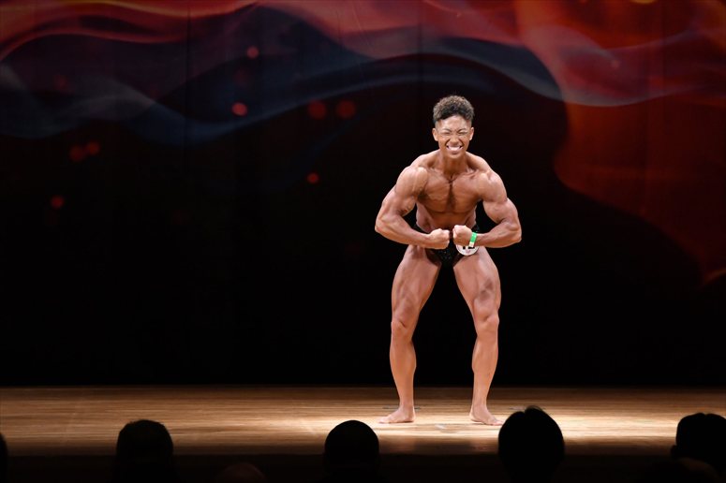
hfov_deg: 9.5
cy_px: 242
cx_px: 363
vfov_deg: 6.3
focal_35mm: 217
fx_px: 4374
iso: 4000
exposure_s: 1/400
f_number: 5.6
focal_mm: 145
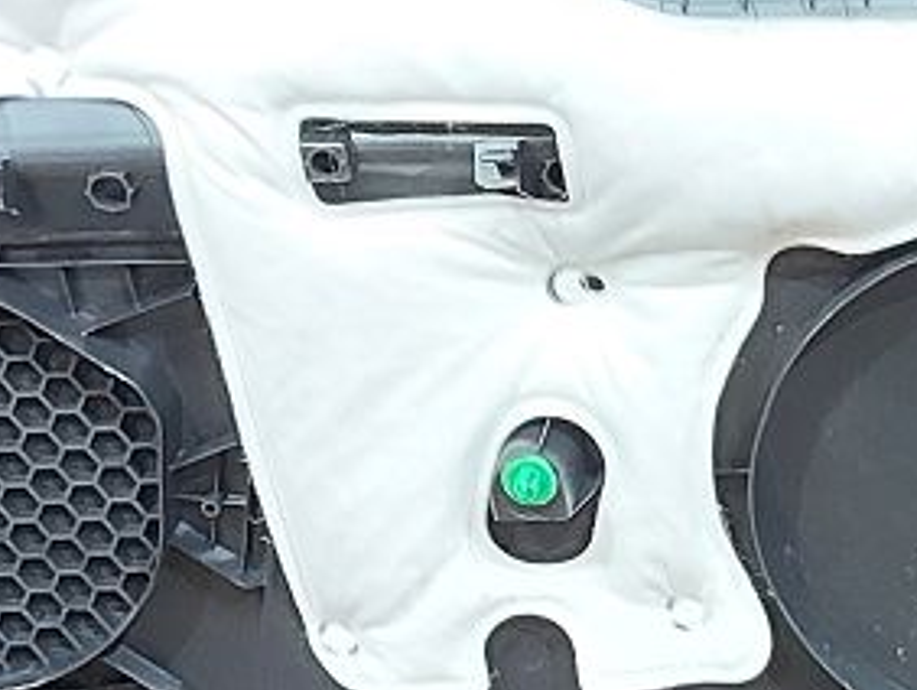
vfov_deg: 12.5
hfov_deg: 15.9
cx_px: 1163
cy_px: 485
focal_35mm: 118
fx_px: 3129
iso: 320
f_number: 1.8
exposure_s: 1/25
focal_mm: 5.23
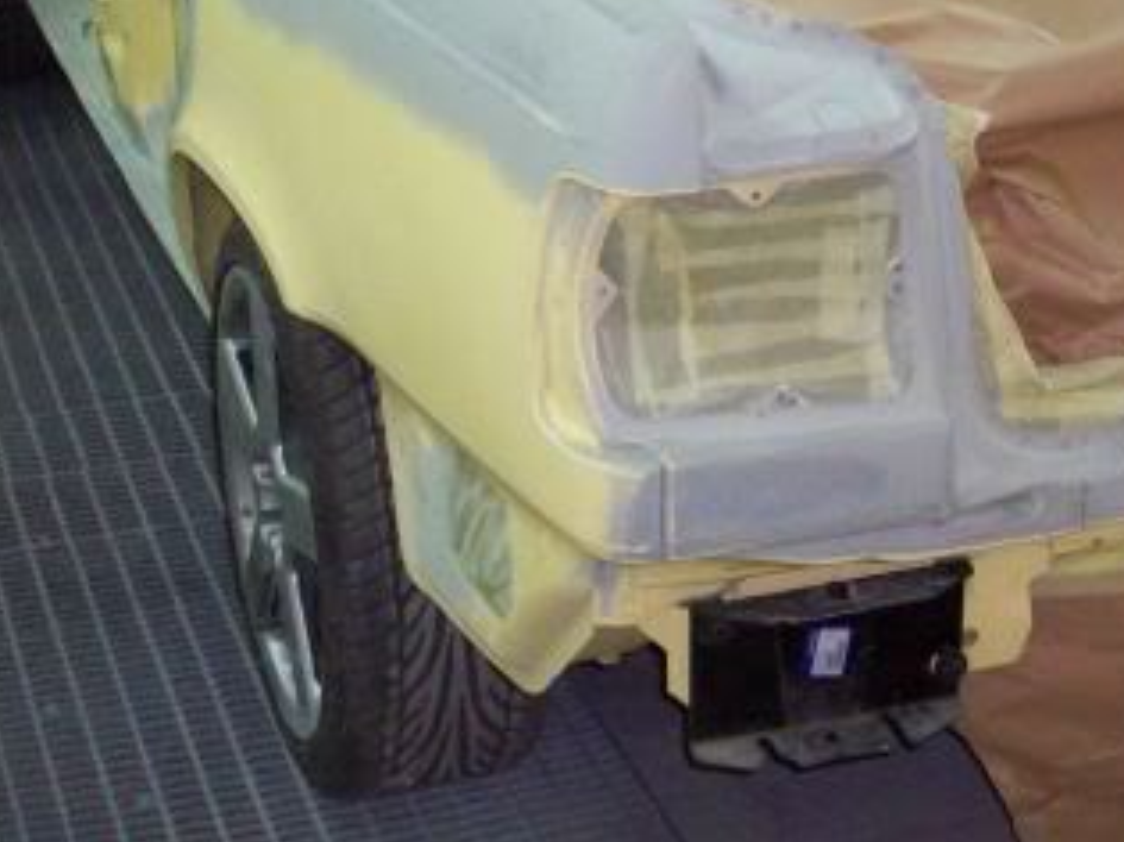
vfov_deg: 15.5
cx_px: 888
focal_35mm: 94
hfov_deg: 20.6
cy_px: 32
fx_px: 3051
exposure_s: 1/45
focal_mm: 6.2
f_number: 2.8
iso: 160
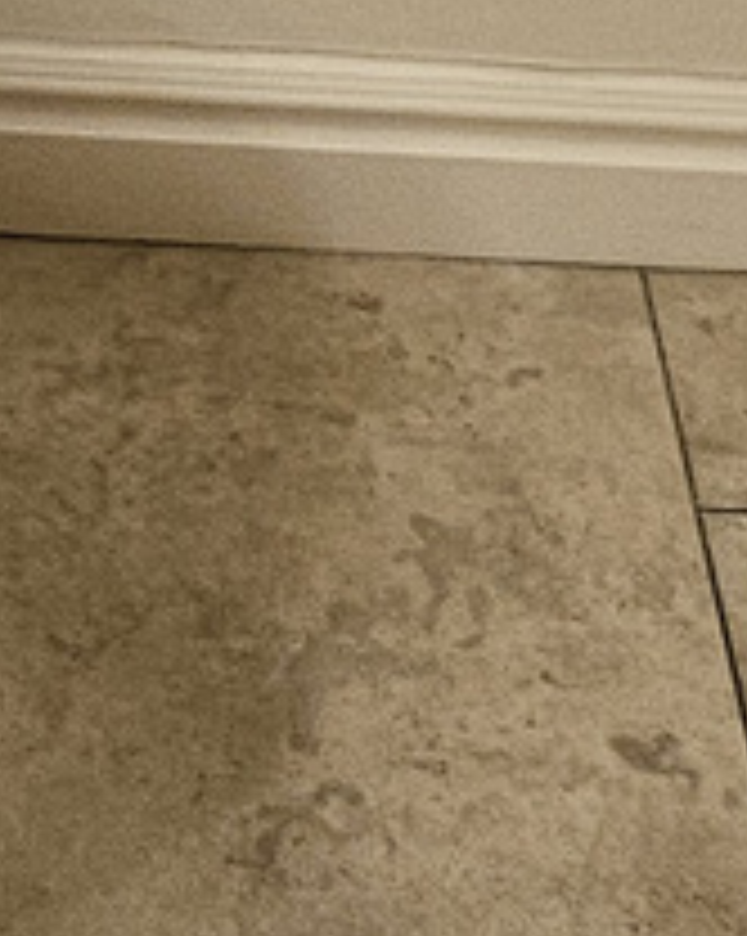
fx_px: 4788
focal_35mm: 173
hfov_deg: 8.7
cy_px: -2151
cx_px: -441
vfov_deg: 8.6
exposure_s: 1/120
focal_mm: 5
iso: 125
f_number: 1.8
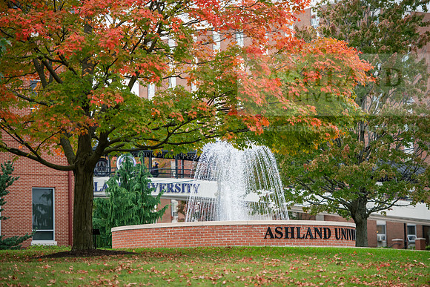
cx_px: 215
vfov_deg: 9.2
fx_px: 1792
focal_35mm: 150
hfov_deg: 13.7
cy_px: 144
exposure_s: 1/400
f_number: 3.2
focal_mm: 150
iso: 200
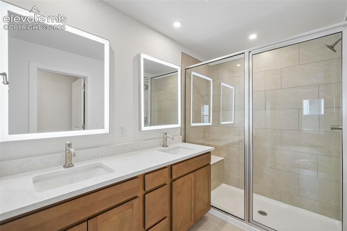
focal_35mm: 15
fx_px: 145
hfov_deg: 100.4
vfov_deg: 77.3
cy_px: 116
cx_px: 174
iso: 800
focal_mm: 10
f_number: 8
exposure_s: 1/30
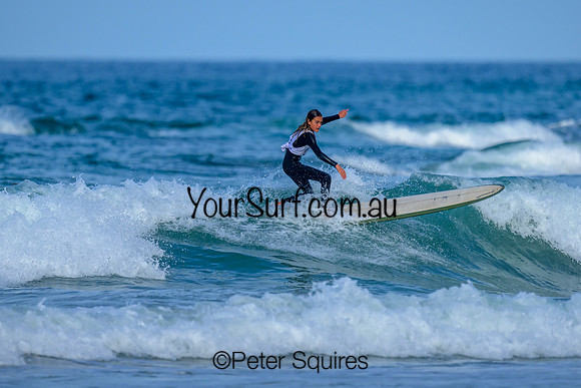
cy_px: 171
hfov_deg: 1.9
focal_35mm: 1100
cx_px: 287
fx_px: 17756
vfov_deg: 1.3
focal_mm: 800
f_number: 6.3
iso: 220
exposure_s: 1/2000
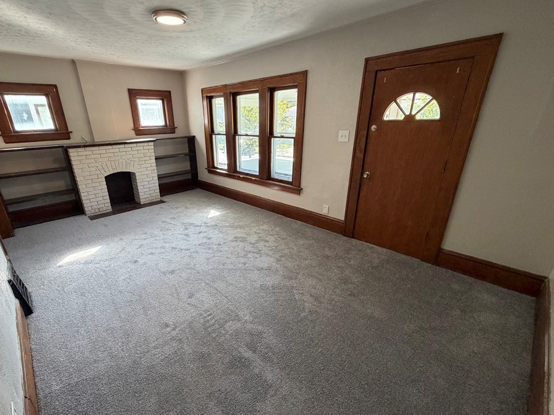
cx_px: 243
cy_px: 218
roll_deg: +1.6
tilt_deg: -22.0
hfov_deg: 94.0
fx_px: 256
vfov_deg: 78.0
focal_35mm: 16
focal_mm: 2.22
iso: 320
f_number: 2.2
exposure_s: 1/120
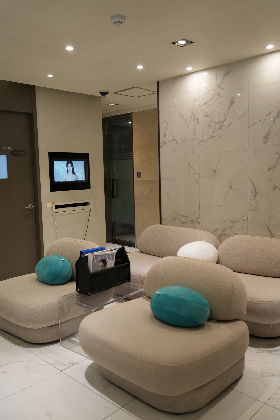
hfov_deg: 42.3
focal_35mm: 31
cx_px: 140
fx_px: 362
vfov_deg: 60.3
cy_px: 210
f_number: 4
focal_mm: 31
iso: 400
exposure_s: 1/40
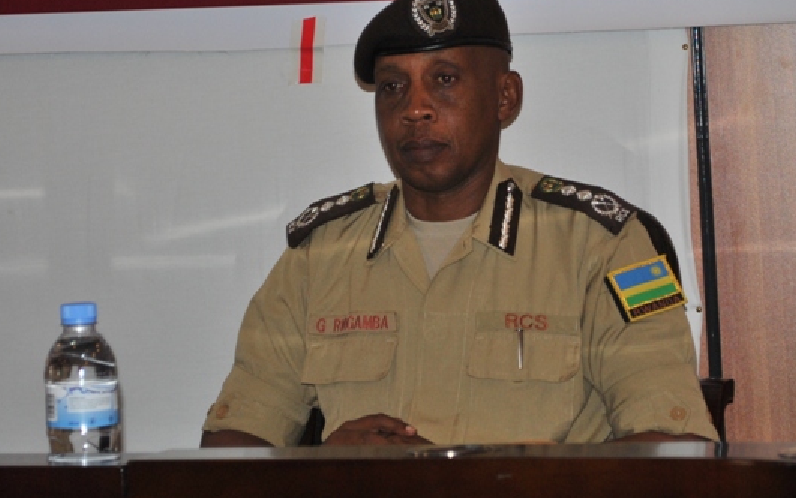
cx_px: 487
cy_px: 128
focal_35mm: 127
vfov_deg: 10.3
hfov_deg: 16.5
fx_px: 2750
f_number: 5.6
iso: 200
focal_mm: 55
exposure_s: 1/60
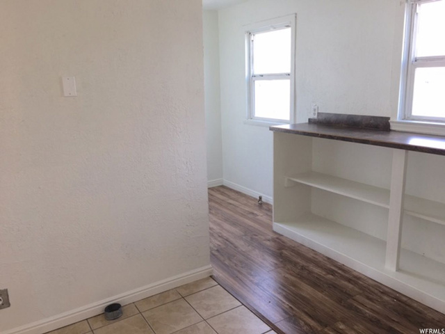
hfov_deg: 61.7
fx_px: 373
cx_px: 222
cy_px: 167
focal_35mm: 29
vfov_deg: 48.2
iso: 25
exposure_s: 1/40
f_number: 2.2
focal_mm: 4.15
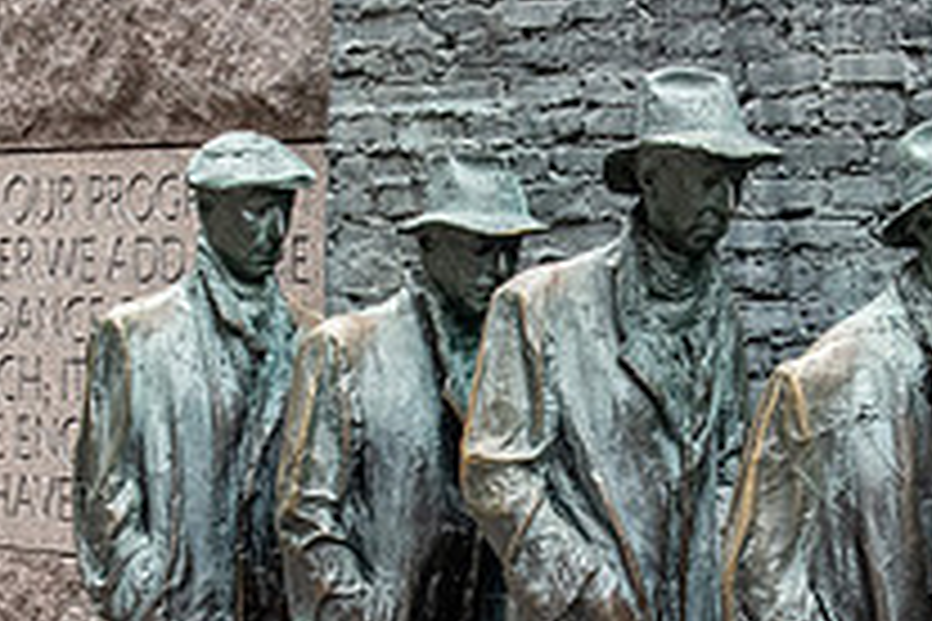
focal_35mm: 154
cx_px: 620
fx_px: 3987
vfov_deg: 8.9
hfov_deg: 13.3
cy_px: 608
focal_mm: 38
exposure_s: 1/250
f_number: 9
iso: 2500
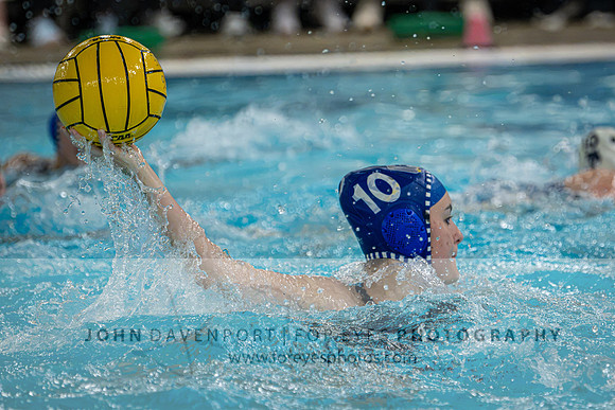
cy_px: 225
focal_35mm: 310
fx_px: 5298
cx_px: 432
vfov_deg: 4.4
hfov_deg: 6.6
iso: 8000
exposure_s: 1/1000
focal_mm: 210
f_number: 4
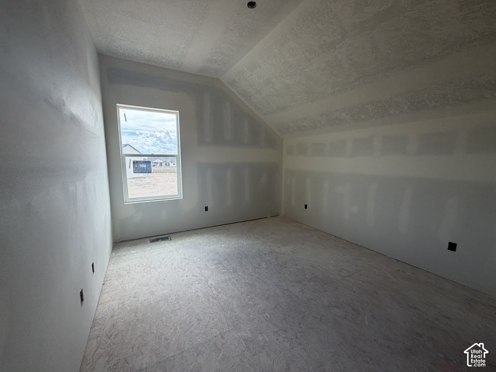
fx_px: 201
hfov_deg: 102.1
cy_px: 186
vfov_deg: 85.7
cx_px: 248
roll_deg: +0.9
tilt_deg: -6.9
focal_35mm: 14
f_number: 2.2
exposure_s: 1/121
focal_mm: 2.22
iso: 64
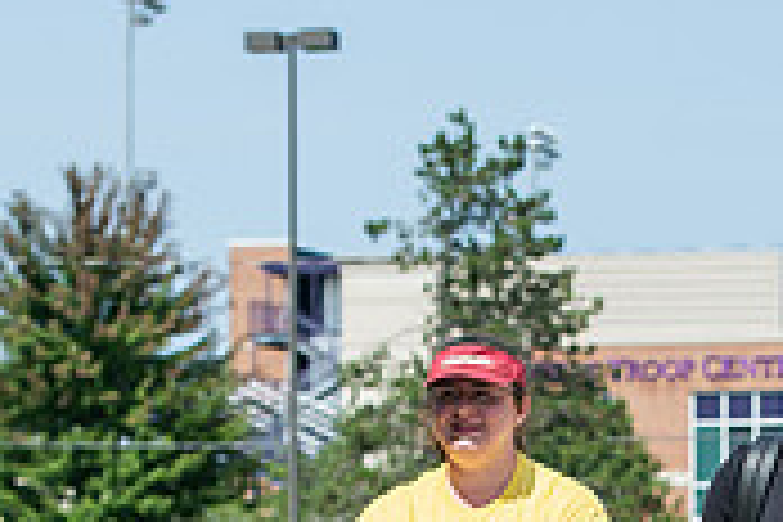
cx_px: 720
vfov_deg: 5.8
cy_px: 754
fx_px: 5067
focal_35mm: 233
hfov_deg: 8.8
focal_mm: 70
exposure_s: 1/640
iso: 125
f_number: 5
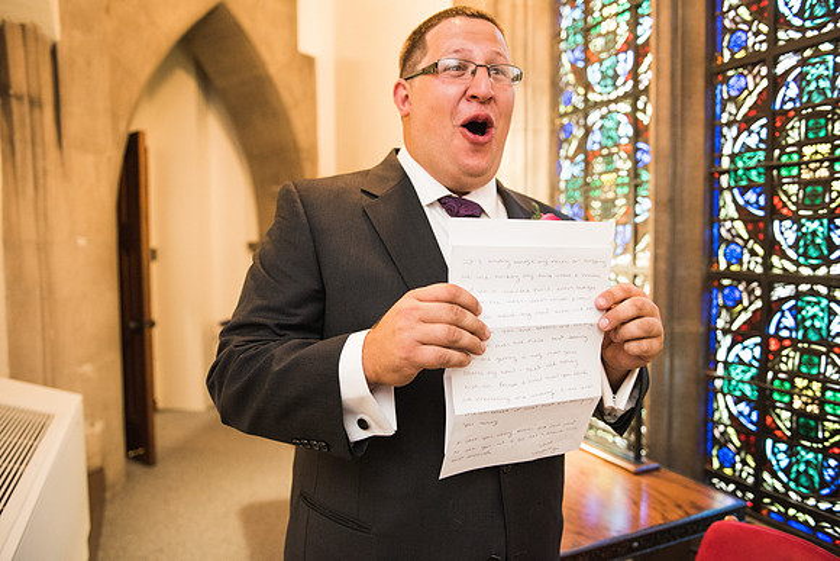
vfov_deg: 48.0
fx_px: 630
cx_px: 420
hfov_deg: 67.4
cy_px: 280
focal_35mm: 27
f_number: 2.8
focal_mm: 27
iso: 3600
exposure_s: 1/100
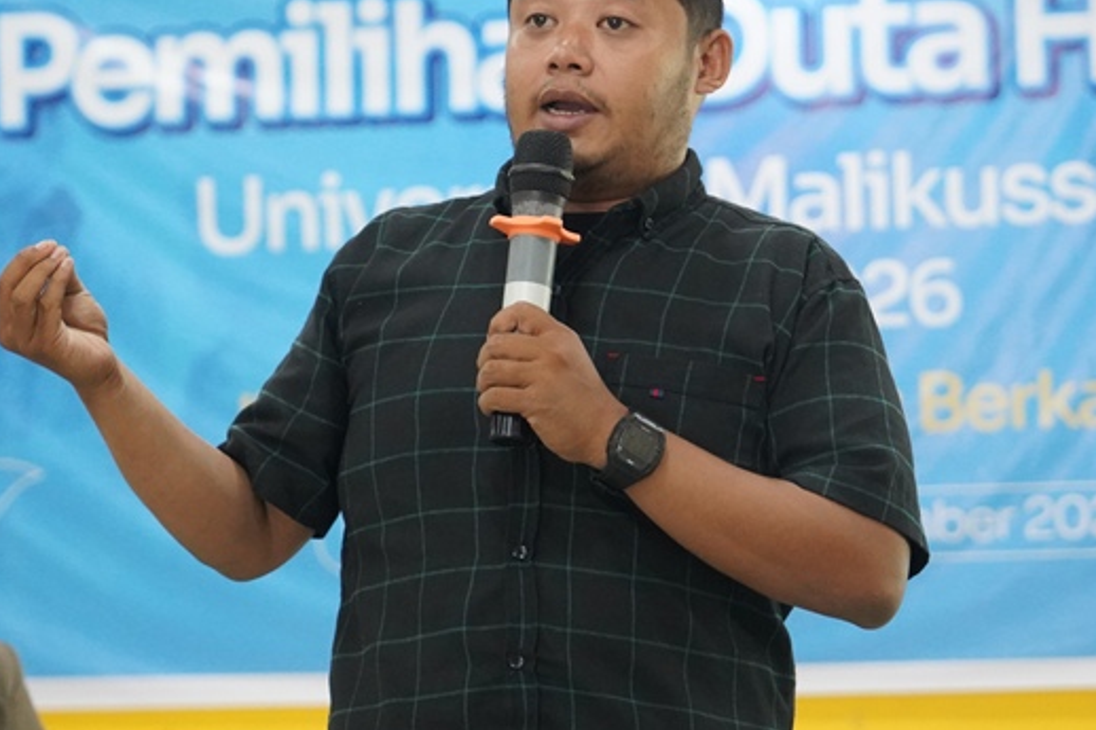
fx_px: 4839
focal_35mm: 159
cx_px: 472
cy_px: 323
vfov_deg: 8.6
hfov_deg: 12.9
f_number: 6.3
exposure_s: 1/160
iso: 10000
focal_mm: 103
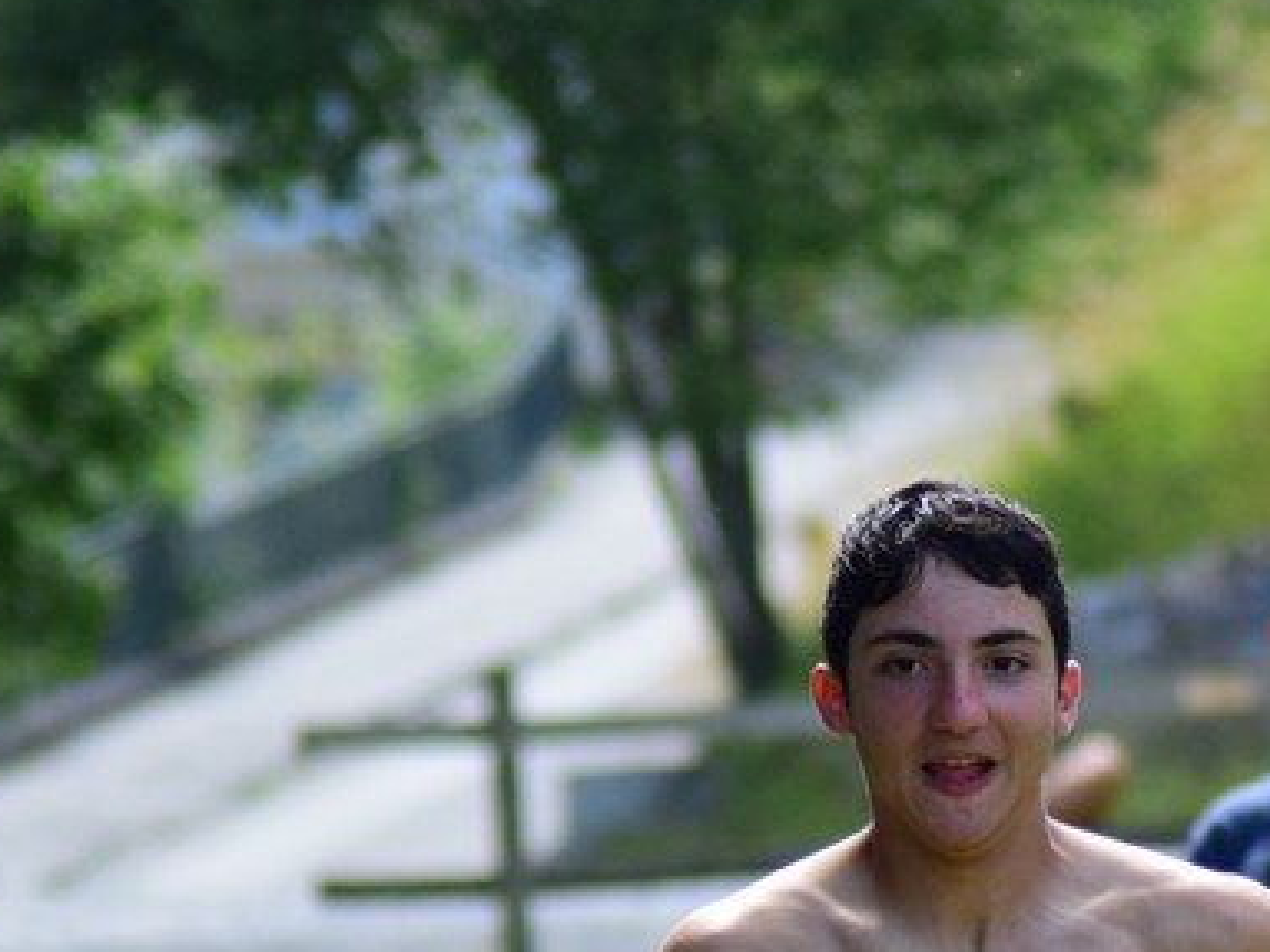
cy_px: 1003
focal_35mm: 579
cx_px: 958
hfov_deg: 3.4
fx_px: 21236
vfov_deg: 2.6
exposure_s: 1/1250
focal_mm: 150
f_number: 4.2
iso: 800
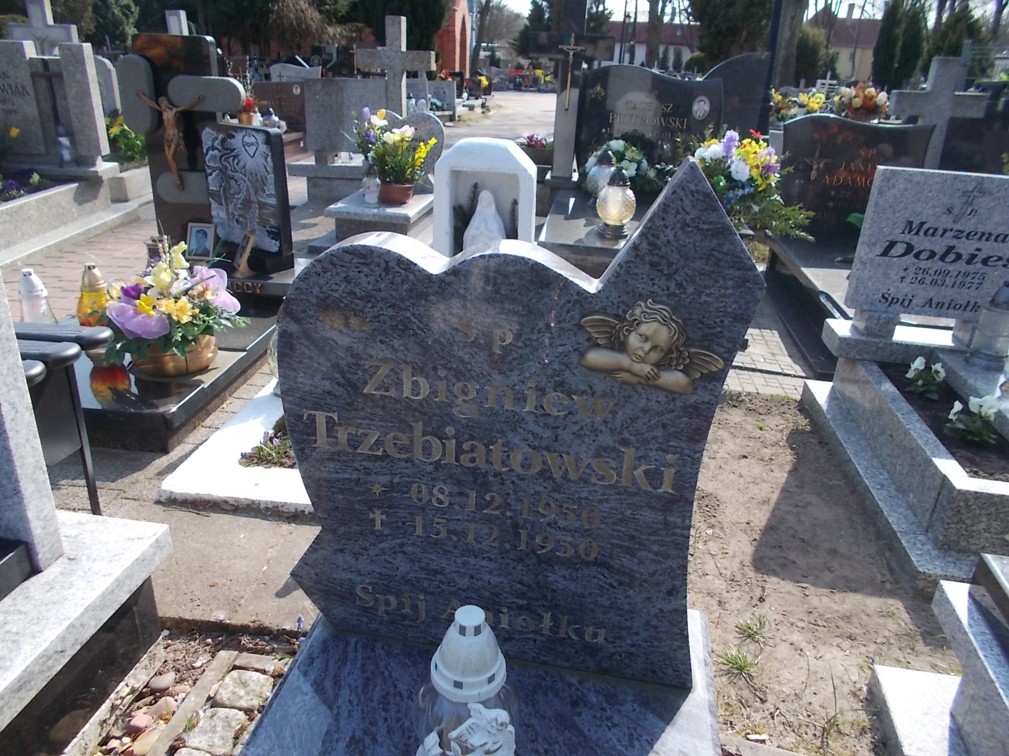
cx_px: 504
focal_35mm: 26
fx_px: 758
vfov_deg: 53.1
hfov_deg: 67.3
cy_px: 378
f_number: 3.2
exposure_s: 1/400
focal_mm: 4.6
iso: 80
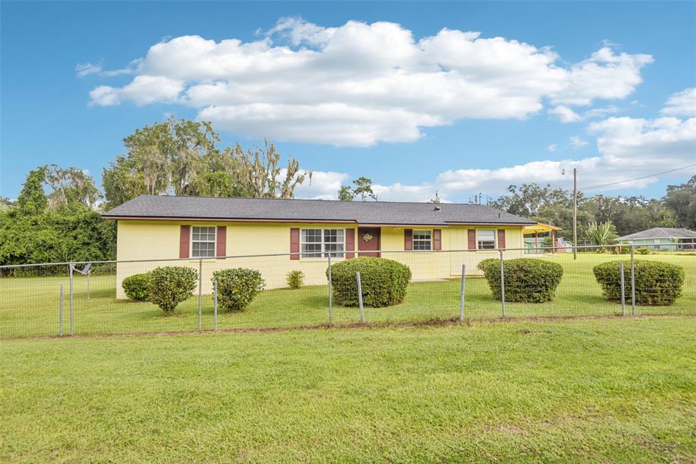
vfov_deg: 64.5
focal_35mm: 19
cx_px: 348
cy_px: 232
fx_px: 367
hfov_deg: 86.9
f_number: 8
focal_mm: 19
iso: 400
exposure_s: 1/1250
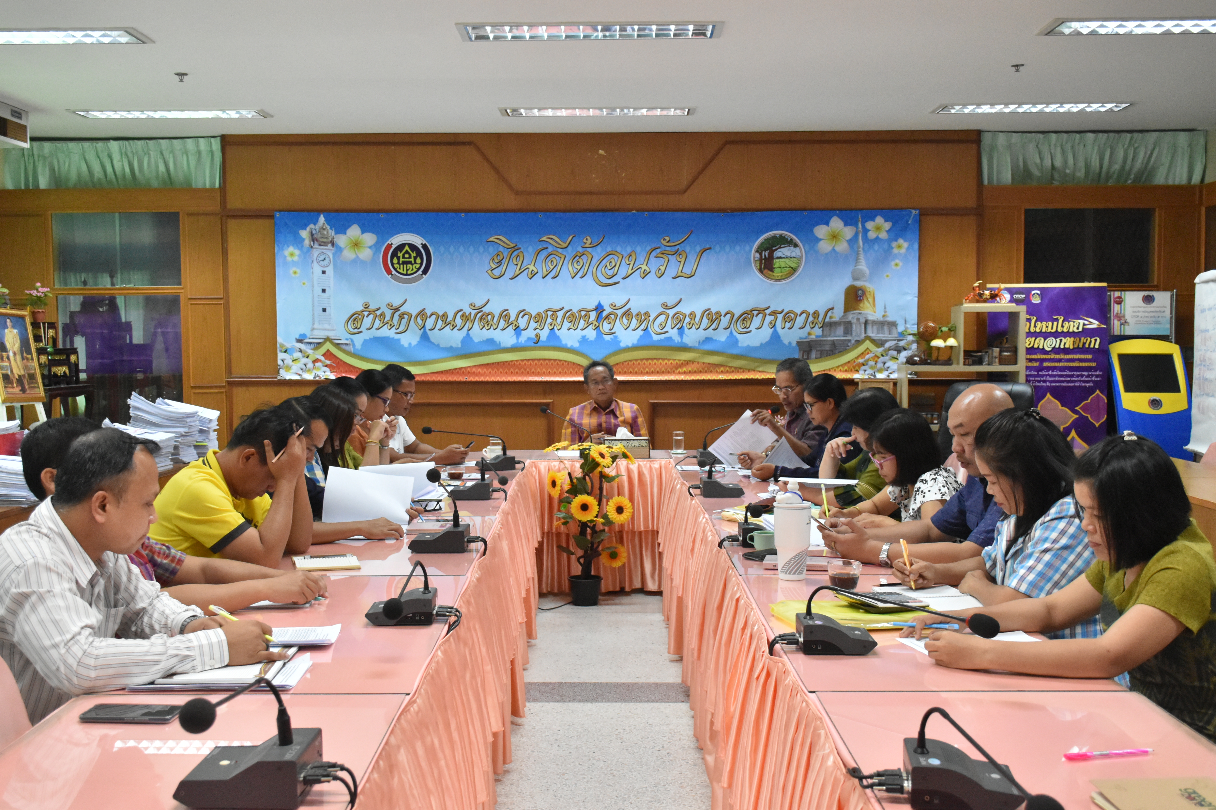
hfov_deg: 49.6
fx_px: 1317
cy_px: 405
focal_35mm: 39
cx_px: 608
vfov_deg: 34.2
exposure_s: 1/160
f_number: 6.3
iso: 2500
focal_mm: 26
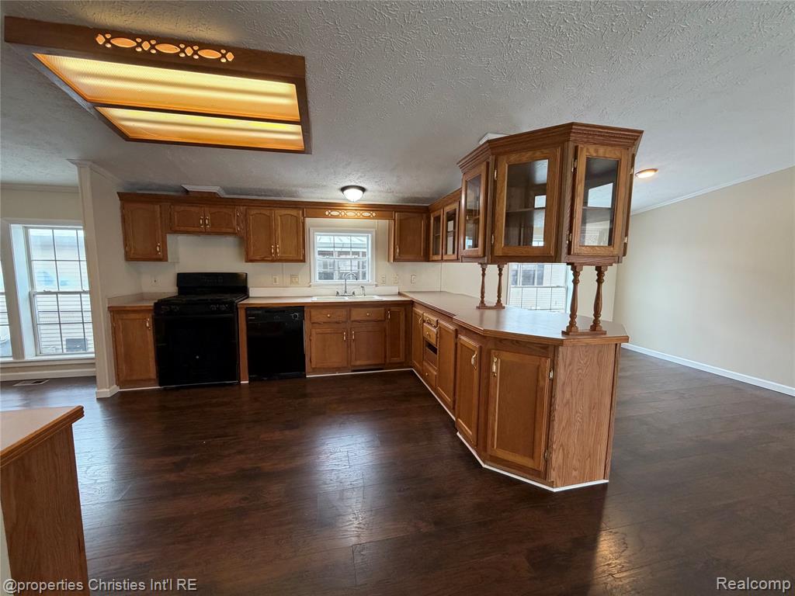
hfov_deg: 102.1
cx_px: 398
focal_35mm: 14
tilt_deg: -5.9
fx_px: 322
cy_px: 298
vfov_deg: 85.7
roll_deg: -0.7
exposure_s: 1/120
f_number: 2.2
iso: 320
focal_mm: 2.22
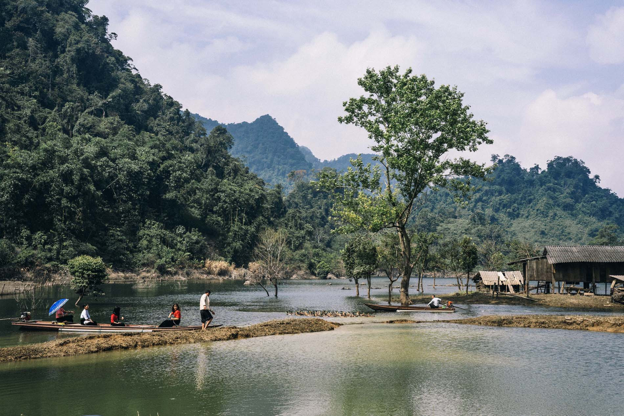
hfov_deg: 41.9
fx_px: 815
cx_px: 312
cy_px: 208
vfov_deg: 28.7
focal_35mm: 47
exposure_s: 1/500
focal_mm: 47
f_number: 8
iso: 400
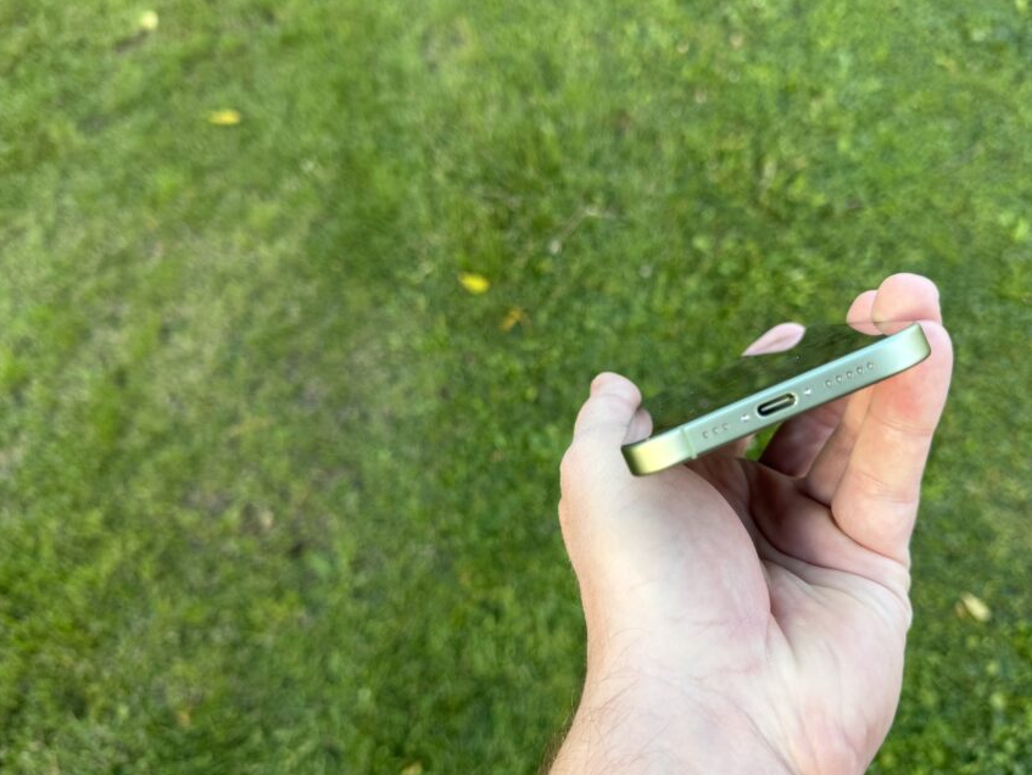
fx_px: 865
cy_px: 384
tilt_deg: -54.6
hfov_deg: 61.5
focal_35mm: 29
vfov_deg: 48.3
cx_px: 571
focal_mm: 6.76
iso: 80
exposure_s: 1/445
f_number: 1.78
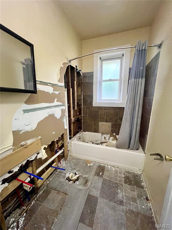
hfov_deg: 89.9
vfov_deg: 106.2
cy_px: 115
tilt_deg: -10.6
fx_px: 86
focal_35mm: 13
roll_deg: +0.5
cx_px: 86
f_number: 1.8
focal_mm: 1.57
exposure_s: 1/60
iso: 1000
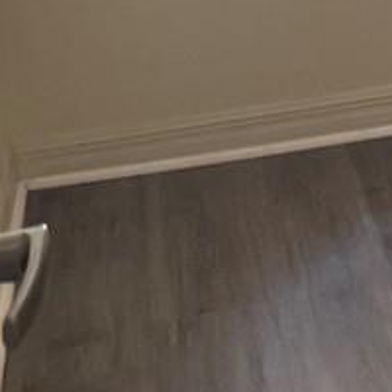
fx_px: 2178
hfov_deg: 9.3
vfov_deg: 9.7
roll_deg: +0.7
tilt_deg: -6.1
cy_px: -327
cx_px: 921
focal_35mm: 170
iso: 500
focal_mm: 6.76
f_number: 1.78
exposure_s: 1/60
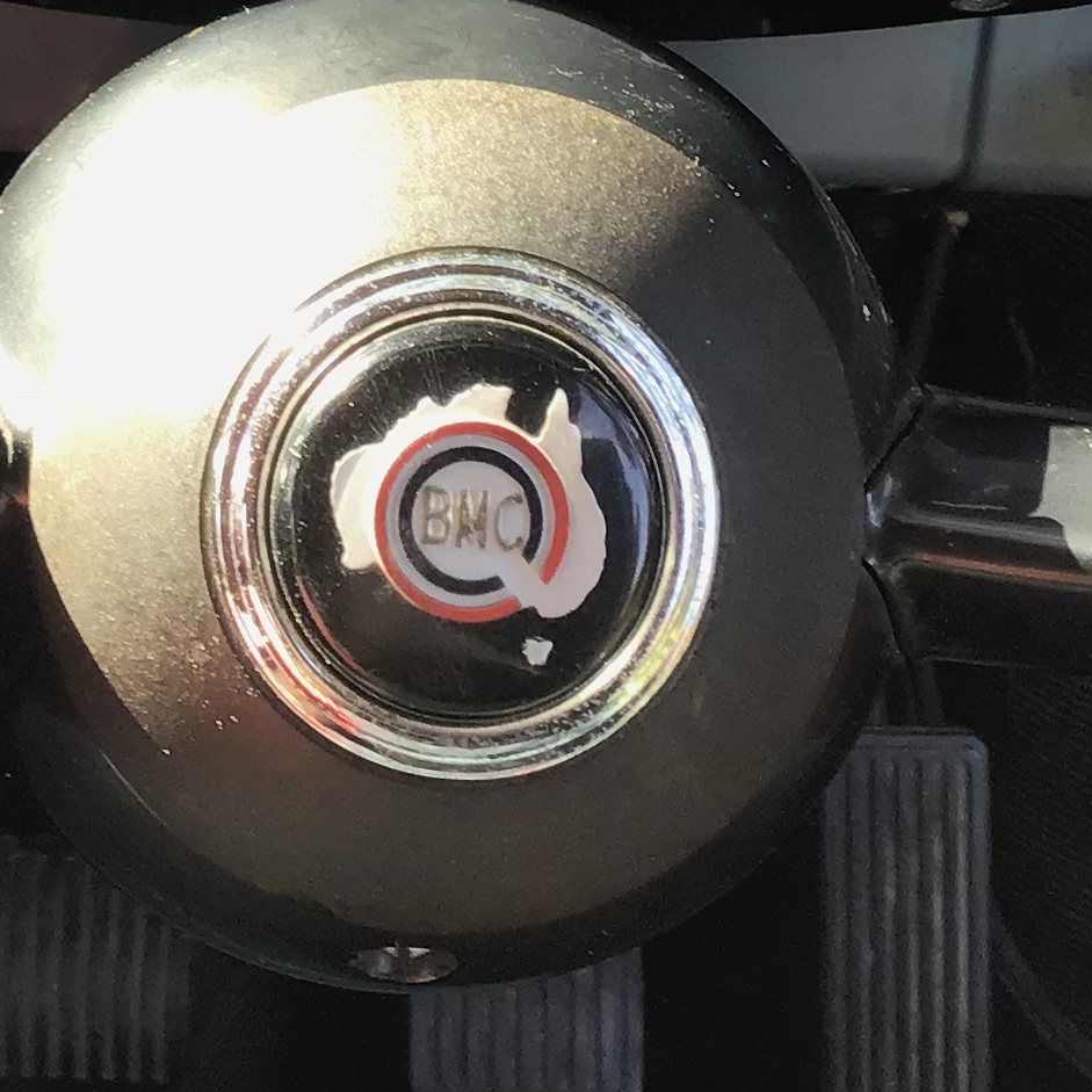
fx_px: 3391
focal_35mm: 95
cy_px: -204
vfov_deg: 17.5
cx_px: 297
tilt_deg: -31.8
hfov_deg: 18.2
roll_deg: -1.4
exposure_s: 1/50
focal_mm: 3.3
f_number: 2.4
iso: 25
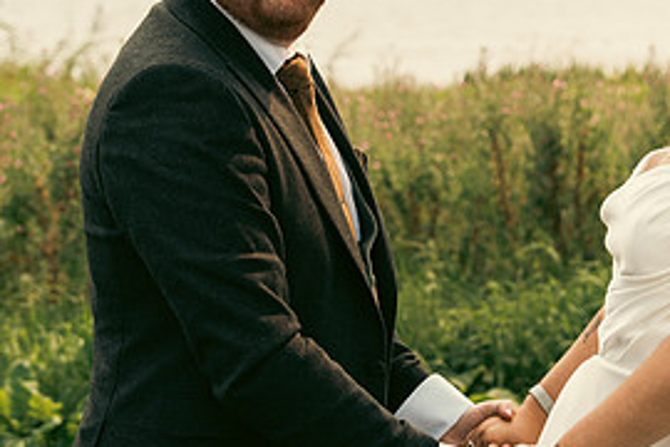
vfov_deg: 13.4
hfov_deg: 19.7
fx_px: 1898
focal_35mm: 102
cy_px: 207
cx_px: 601
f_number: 3.5
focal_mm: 45
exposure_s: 1/320
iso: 125
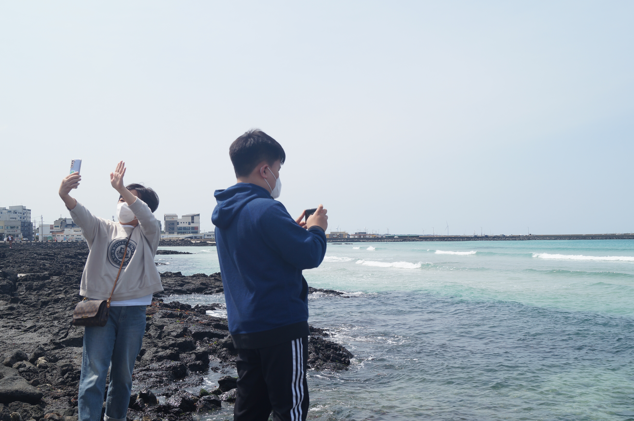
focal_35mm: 39
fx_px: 686
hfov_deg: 49.6
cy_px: 210
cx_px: 317
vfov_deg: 34.1
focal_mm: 26
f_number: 8
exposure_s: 1/320
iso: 100
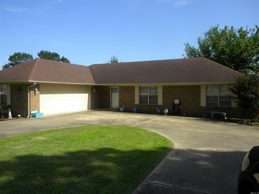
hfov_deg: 63.4
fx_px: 209
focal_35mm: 28
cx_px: 130
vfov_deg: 49.7
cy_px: 97
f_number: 3.5
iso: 80
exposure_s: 1/779
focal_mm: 5
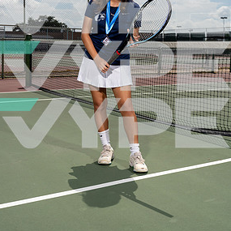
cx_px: 111
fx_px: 355
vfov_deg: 35.5
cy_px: 66
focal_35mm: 47
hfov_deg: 36.1
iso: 250
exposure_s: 1/1250
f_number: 6.3
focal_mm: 35
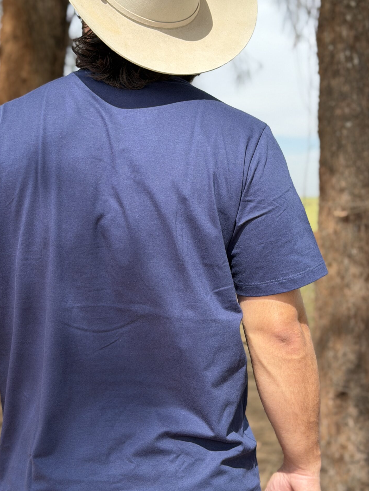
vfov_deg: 29.8
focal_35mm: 65
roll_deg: -0.1
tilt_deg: -3.1
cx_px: 143
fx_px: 924
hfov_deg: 22.5
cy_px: 244
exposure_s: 1/1980
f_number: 1.78
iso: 80
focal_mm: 6.76
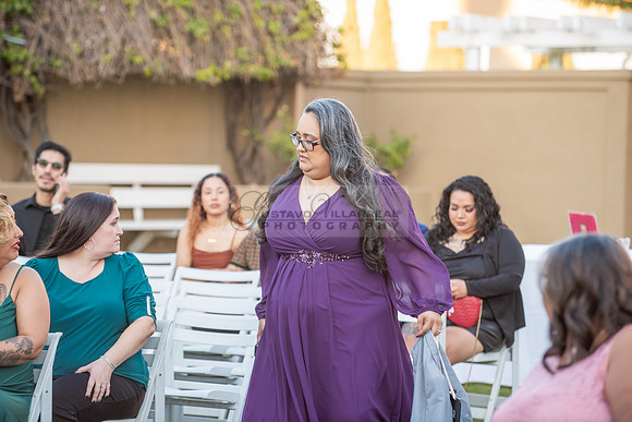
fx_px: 2722
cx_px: 316
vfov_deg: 8.9
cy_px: 211
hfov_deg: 13.2
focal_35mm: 155
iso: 500
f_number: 3.5
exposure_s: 1/250
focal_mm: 155
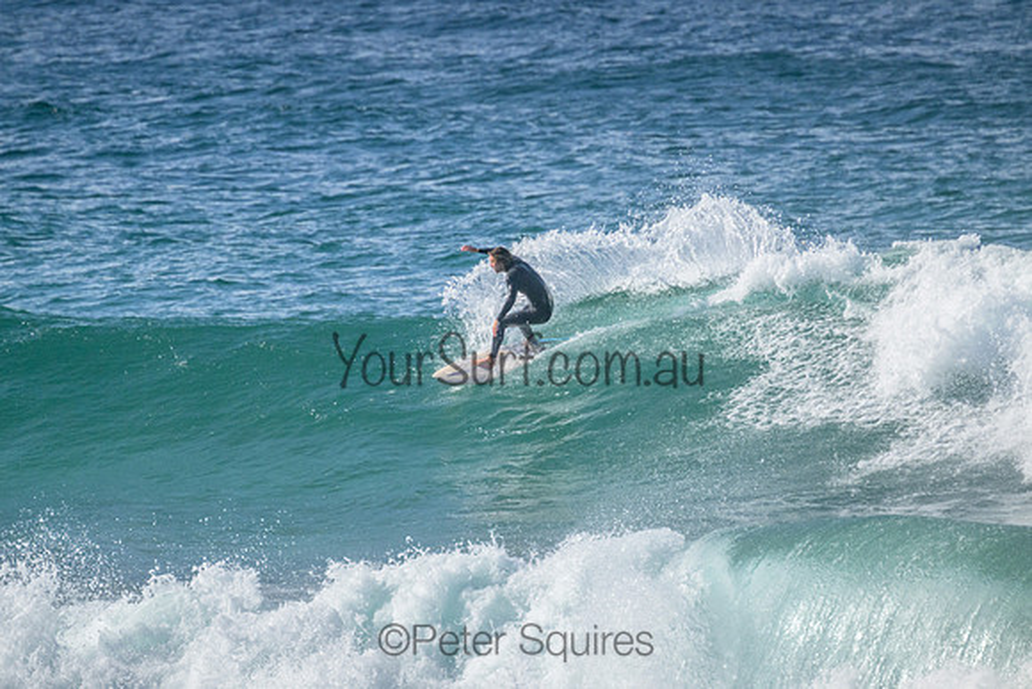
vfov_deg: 1.7
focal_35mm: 800
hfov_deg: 2.6
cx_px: 516
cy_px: 344
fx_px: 22938
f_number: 11
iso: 2000
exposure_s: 1/1600
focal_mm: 800
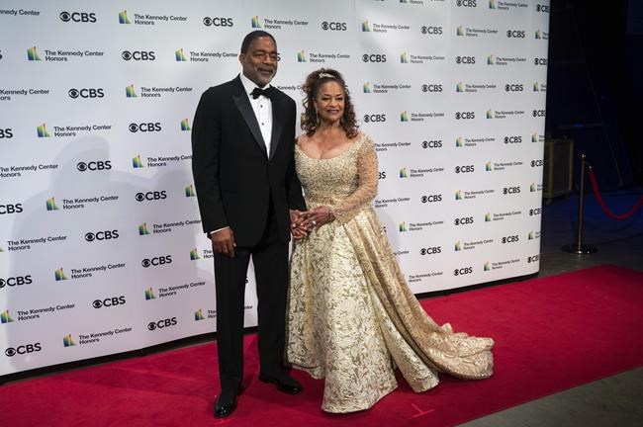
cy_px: 214
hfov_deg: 60.3
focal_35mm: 31
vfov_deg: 42.2
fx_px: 553
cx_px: 322
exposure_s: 1/250
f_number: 5.6
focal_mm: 31
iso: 1250
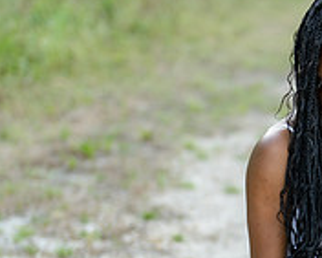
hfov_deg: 10.7
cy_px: 274
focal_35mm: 178
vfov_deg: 8.6
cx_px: 375
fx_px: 1697
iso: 100
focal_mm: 50
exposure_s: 1/800
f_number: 1.2
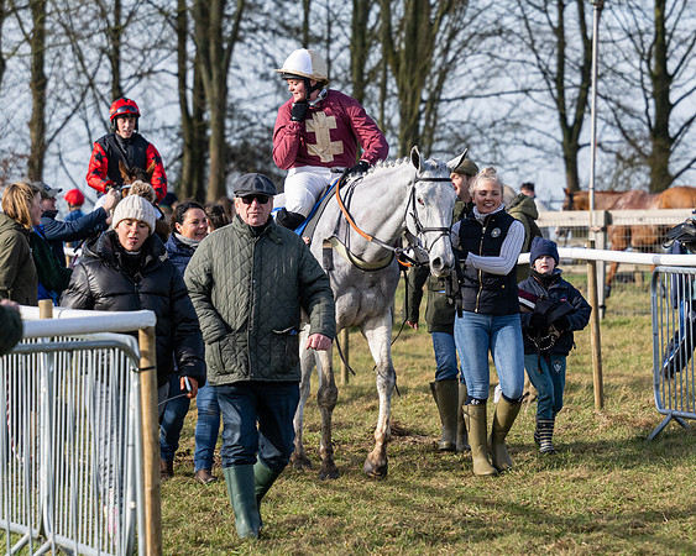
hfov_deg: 7.7
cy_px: 266
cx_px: 413
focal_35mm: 250
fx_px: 5139
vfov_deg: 6.2
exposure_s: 1/2500
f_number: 4
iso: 400
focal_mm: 130
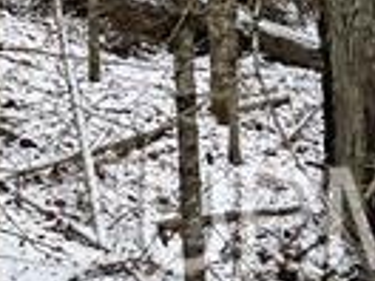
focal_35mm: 126
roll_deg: +1.6
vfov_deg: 10.6
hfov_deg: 15.4
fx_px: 1365
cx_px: 17
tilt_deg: +10.8
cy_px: -321
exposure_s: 1/122
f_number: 1.6
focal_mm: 5.1
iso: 40
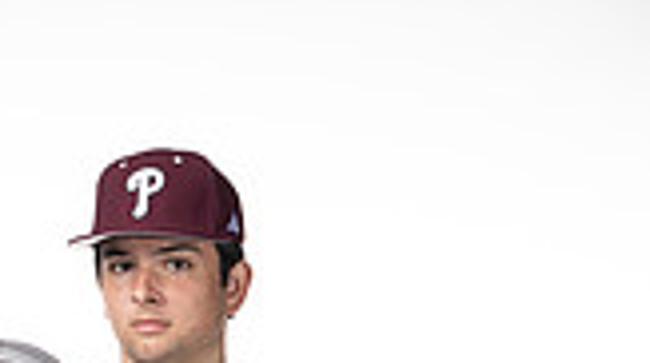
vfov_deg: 7.9
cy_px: 830
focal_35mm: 142
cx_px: 96
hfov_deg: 15.0
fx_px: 2443
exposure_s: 1/250
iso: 400
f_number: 6.3
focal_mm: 49
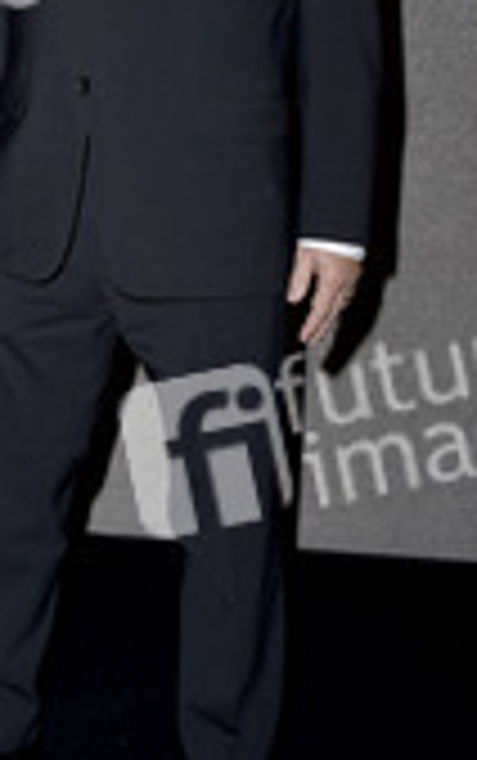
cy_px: 207
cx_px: -56
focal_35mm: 77
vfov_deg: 26.5
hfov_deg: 16.4
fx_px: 1598
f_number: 6.3
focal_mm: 32
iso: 500
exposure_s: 1/250
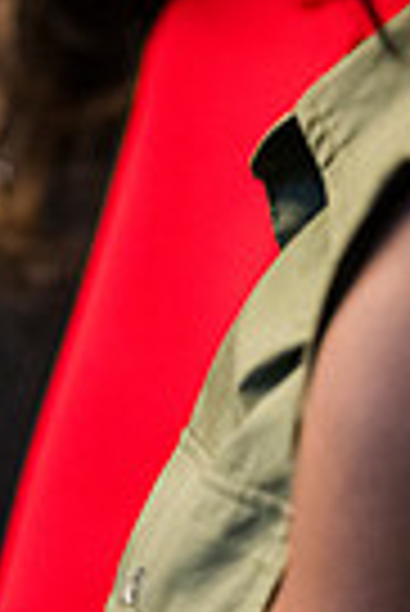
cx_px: 41
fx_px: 7207
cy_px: 716
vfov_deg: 4.9
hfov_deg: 3.3
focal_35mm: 423
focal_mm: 128
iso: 3600
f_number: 3.2
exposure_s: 1/160
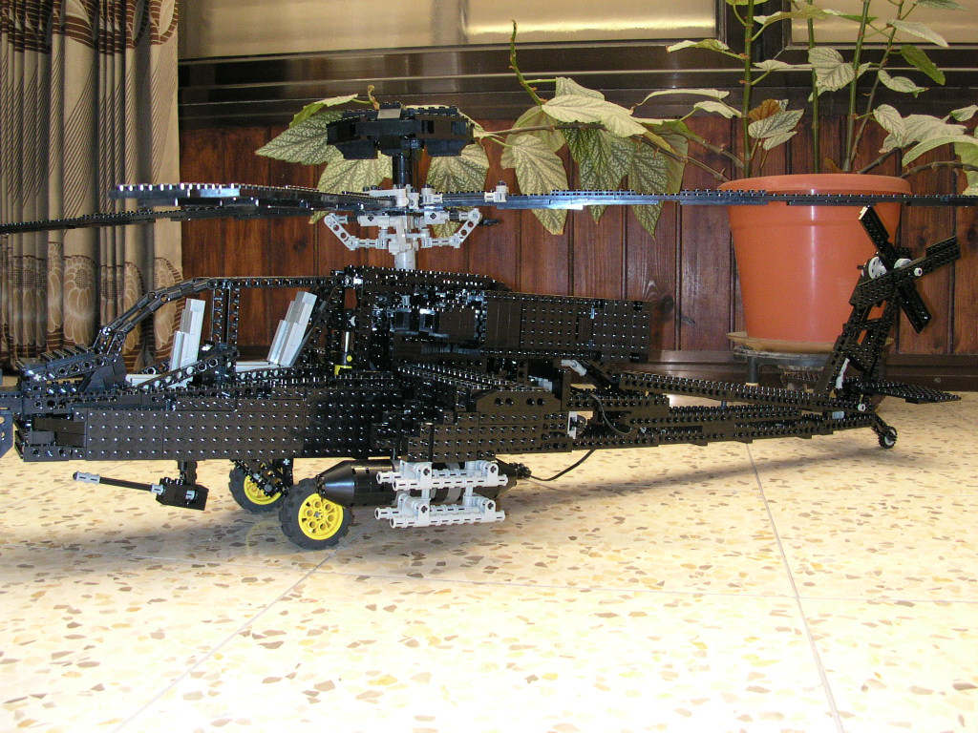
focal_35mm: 37
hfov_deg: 50.1
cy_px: 366
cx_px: 489
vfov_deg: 38.7
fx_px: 1045
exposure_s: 1/16.2
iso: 200
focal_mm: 5.6
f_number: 2.7
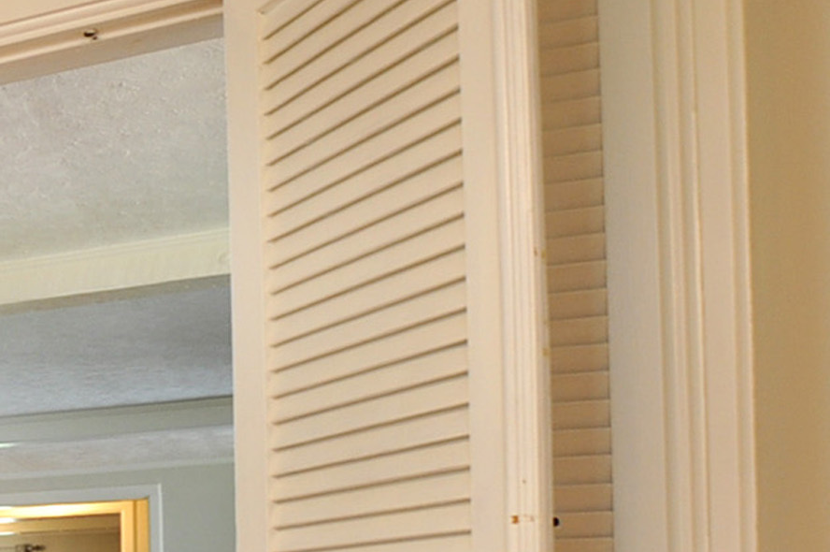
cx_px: -447
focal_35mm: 49
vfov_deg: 24.3
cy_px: 698
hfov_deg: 26.9
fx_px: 1128
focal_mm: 10
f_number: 5
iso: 200
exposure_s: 1/10
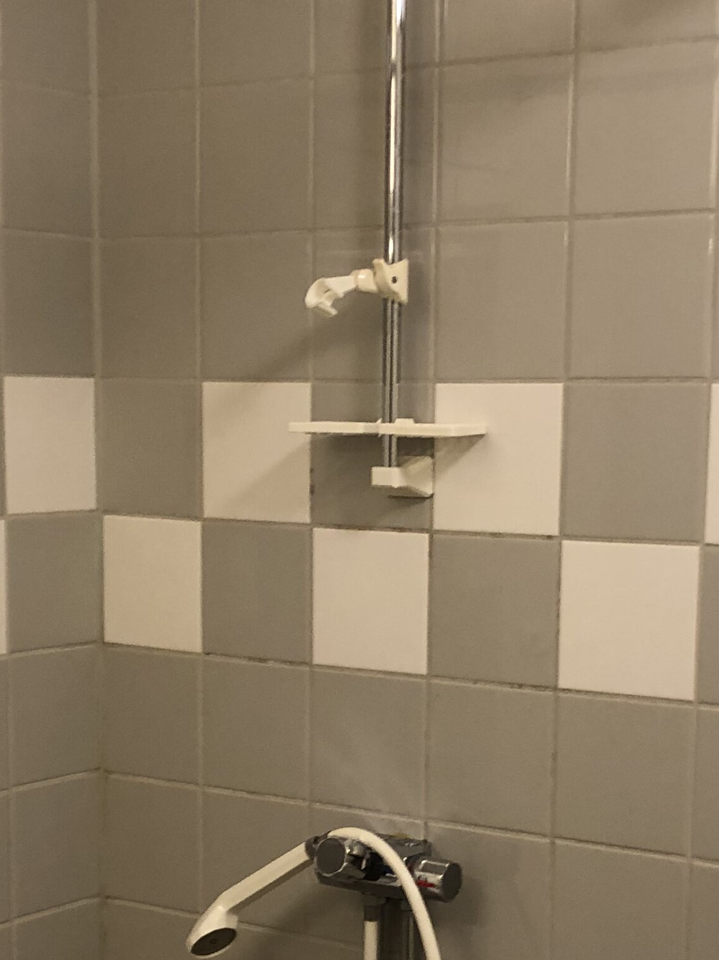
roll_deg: -1.0
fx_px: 2050
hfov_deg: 19.9
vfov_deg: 26.0
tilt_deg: -9.3
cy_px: 722
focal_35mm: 74
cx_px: 364
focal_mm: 3.99
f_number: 1.8
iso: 40
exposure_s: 1/20
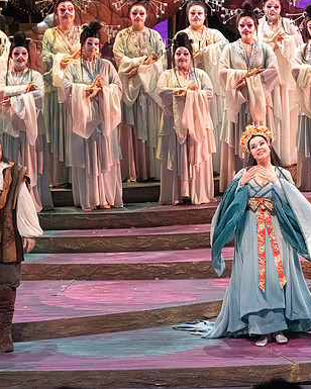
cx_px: 243
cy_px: 194
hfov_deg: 5.5
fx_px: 3256
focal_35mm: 283
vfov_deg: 6.8
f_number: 10
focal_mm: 200
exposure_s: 1/1000
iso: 20000
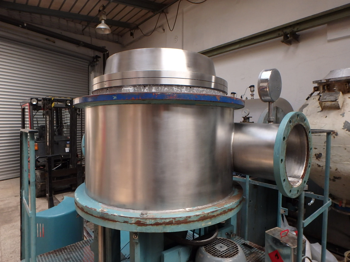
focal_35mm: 21
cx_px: 175
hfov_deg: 79.0
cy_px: 131
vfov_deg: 63.4
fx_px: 212
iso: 200
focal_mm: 3.7
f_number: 3.5
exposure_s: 1/50
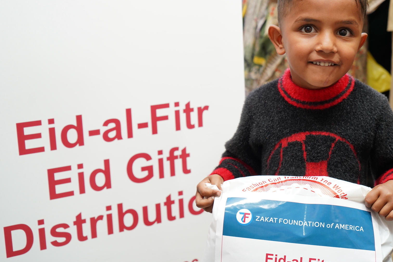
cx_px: 227
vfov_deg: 24.2
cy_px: 105
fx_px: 611
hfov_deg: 35.6
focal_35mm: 56
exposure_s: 1/160
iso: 1000
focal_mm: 44
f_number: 4.5
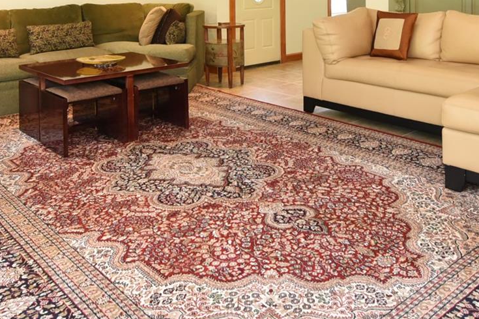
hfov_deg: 49.5
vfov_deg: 30.8
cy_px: -25
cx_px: 257
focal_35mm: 39
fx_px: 519
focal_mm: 14
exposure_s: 1/80
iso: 1600
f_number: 5.6
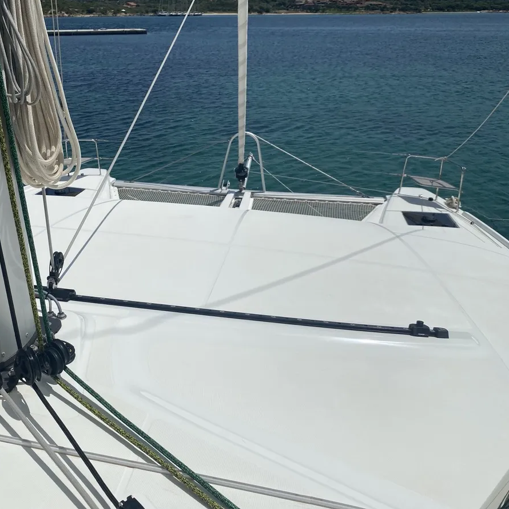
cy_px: 252
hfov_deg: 51.6
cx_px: 173
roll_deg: +0.5
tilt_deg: -24.1
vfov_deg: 52.5
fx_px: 516
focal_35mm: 31
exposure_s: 1/14286
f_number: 1.8
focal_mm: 4.25
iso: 40
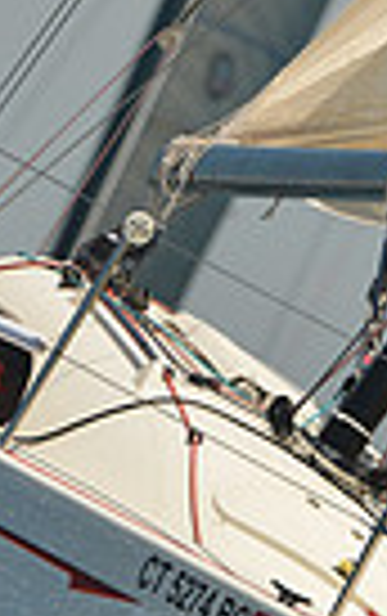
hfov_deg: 0.8
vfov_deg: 1.3
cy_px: 362
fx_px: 27555
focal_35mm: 1638
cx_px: 166
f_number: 7.1
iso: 250
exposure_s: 1/1000
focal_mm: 380
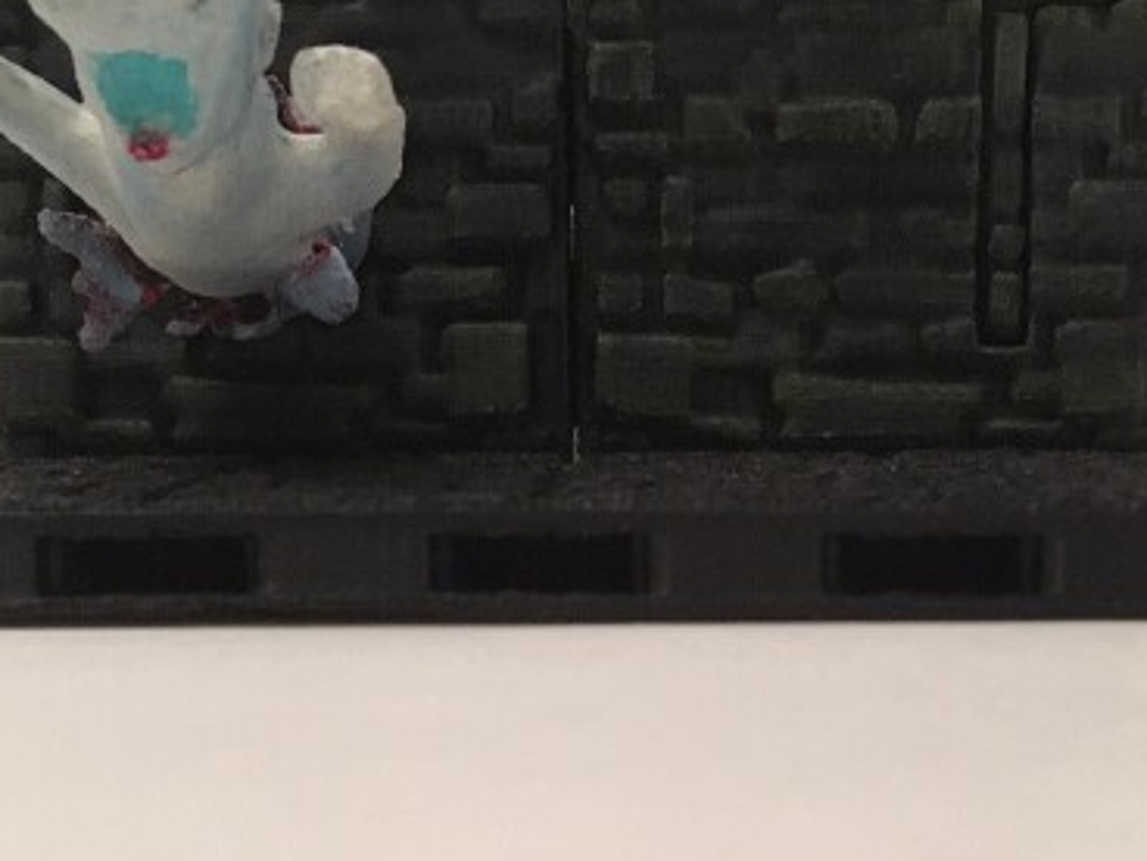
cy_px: 399
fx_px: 1392
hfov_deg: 44.7
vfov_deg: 34.3
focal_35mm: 42
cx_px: 500
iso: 200
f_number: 2.2
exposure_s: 1/30
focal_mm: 4.15
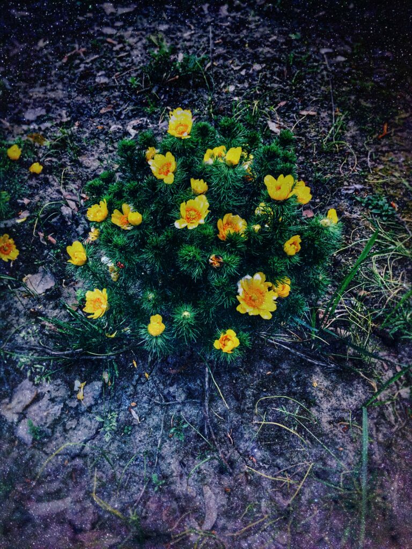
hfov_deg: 48.2
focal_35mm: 29
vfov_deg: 61.7
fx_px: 460
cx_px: 206
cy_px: 274
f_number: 2.2
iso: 32
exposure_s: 1/50
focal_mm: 4.15
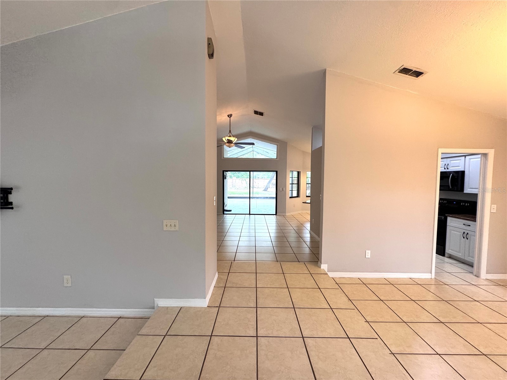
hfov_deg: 102.1
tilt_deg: -3.5
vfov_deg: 85.7
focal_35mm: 14
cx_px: 254
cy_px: 190
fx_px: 205
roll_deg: -0.6
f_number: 2.2
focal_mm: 2.22
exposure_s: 1/120
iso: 250
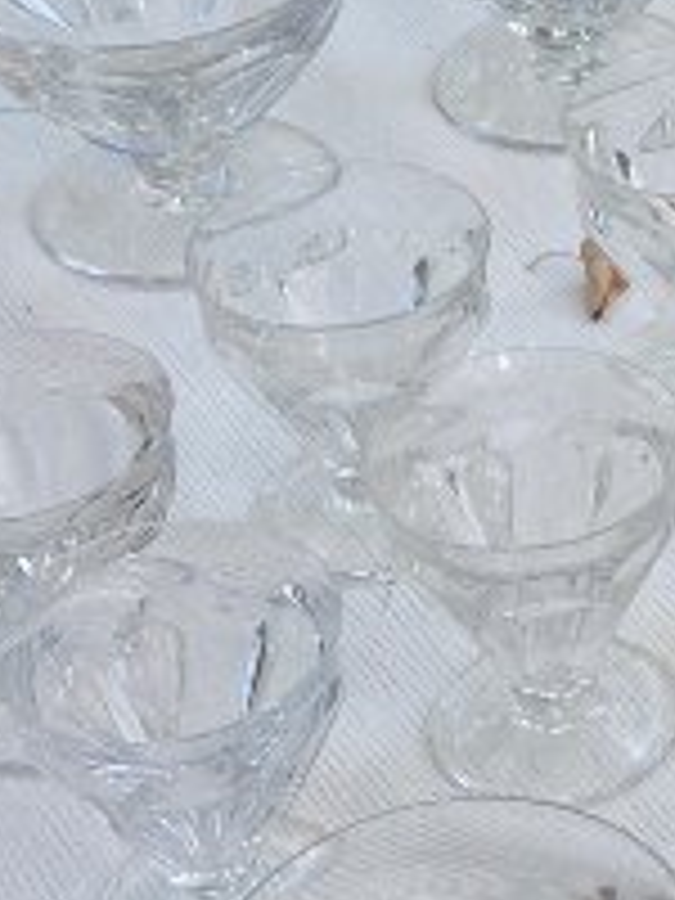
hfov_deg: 10.2
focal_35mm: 138
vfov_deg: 14.2
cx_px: 1197
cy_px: 230
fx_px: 3588
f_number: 1.8
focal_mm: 5.4
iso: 25
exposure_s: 1/248
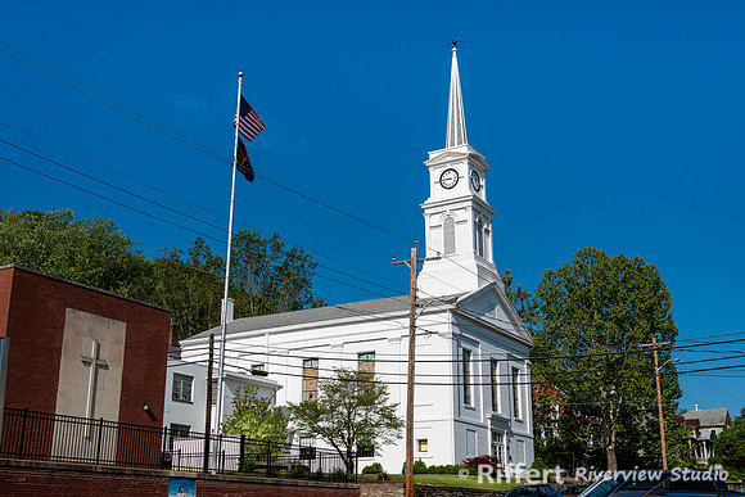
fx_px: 868
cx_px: 372
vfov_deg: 32.0
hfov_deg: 46.5
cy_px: 248
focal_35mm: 42
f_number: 10
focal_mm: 40
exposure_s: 1/500
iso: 100
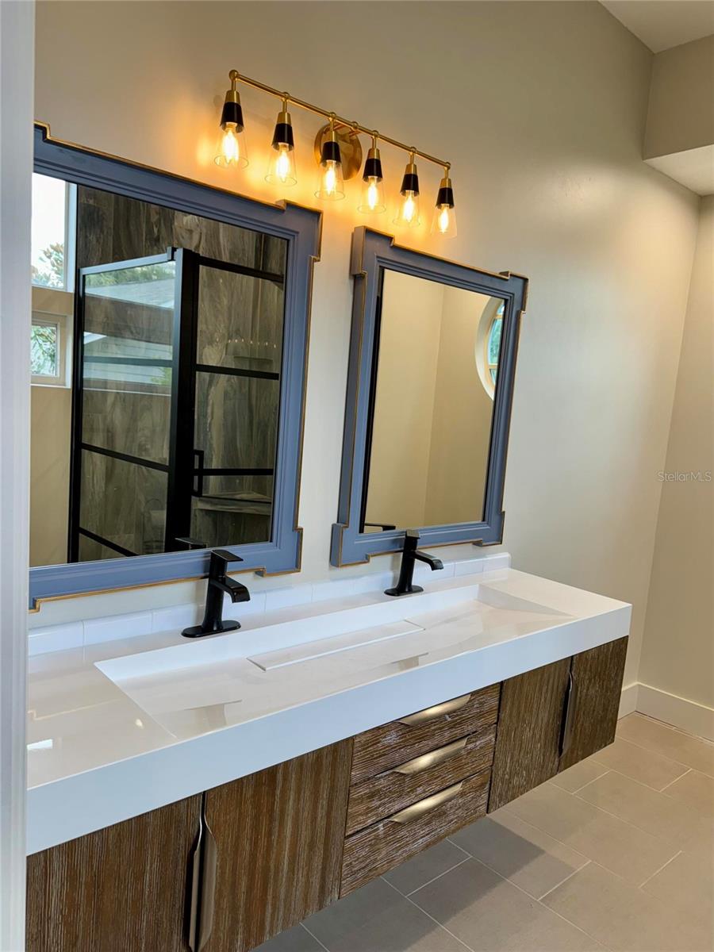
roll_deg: -3.8
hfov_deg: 56.8
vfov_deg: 71.6
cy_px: 476
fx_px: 660
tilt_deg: -6.8
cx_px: 357
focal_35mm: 24
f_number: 1.78
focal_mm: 6.76
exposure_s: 1/120
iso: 64
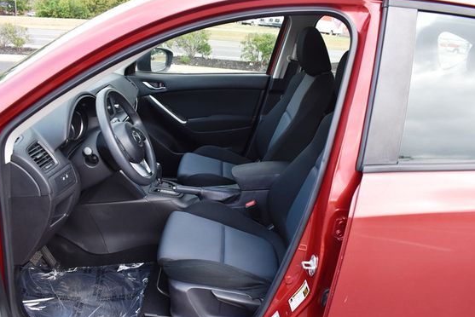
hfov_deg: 60.3
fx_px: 409
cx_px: 232
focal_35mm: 31
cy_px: 175
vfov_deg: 42.3
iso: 400
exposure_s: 1/250
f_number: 5
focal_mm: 18
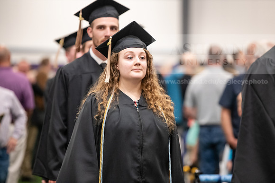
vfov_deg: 7.6
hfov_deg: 11.4
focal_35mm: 180
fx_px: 1375
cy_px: 92
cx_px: 138
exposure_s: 1/200
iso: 3200
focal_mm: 180
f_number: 3.2
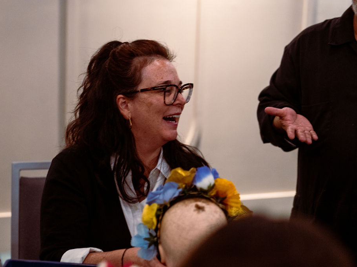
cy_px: 133
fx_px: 784
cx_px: 169
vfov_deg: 19.4
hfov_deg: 25.7
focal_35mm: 76
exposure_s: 1/125
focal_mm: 70
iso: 2000
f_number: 2.8
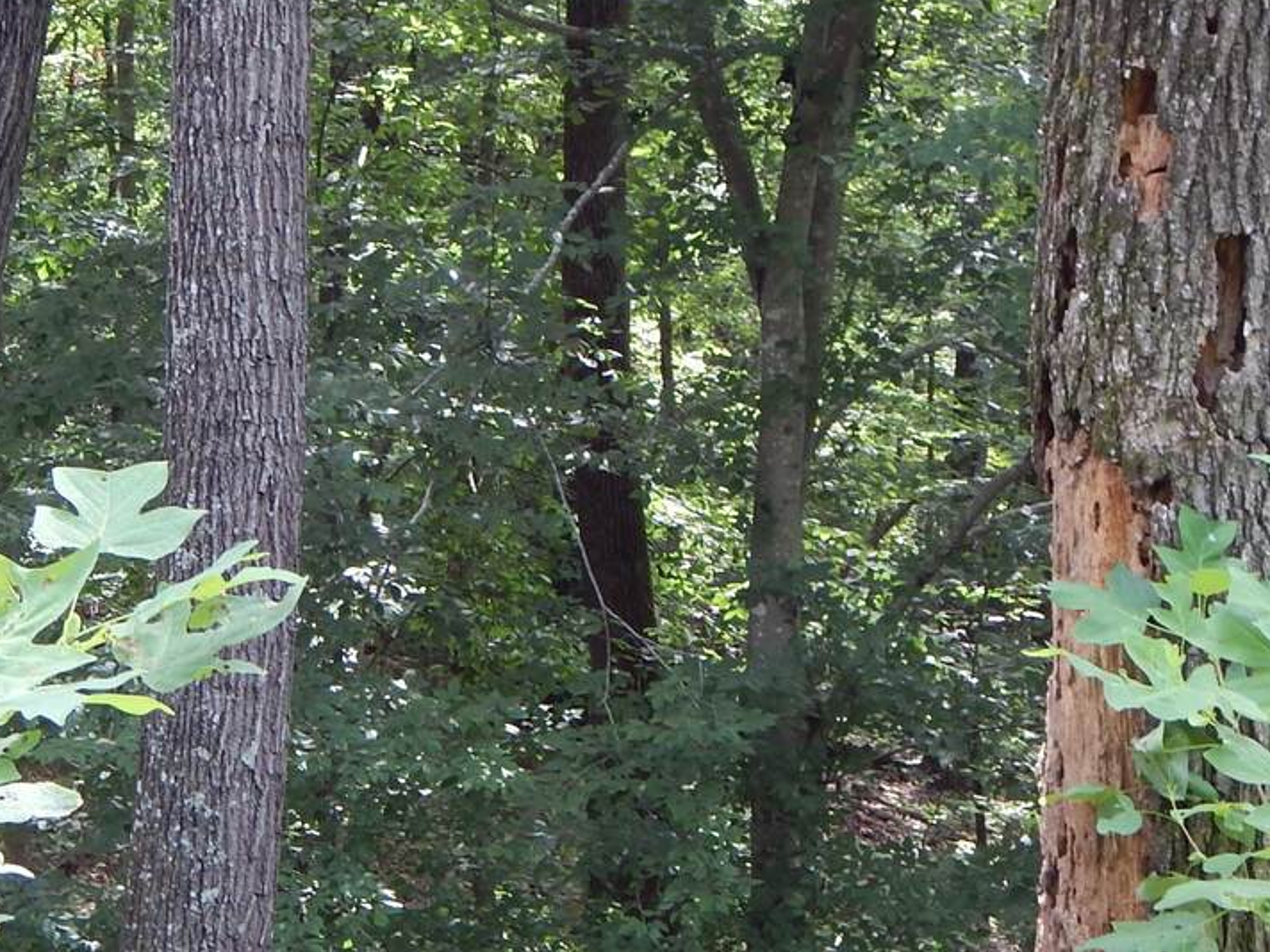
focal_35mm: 124
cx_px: 419
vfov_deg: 11.9
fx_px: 4549
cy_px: 296
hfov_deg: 15.9
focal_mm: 12.3
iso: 125
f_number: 4.1
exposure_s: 1/30
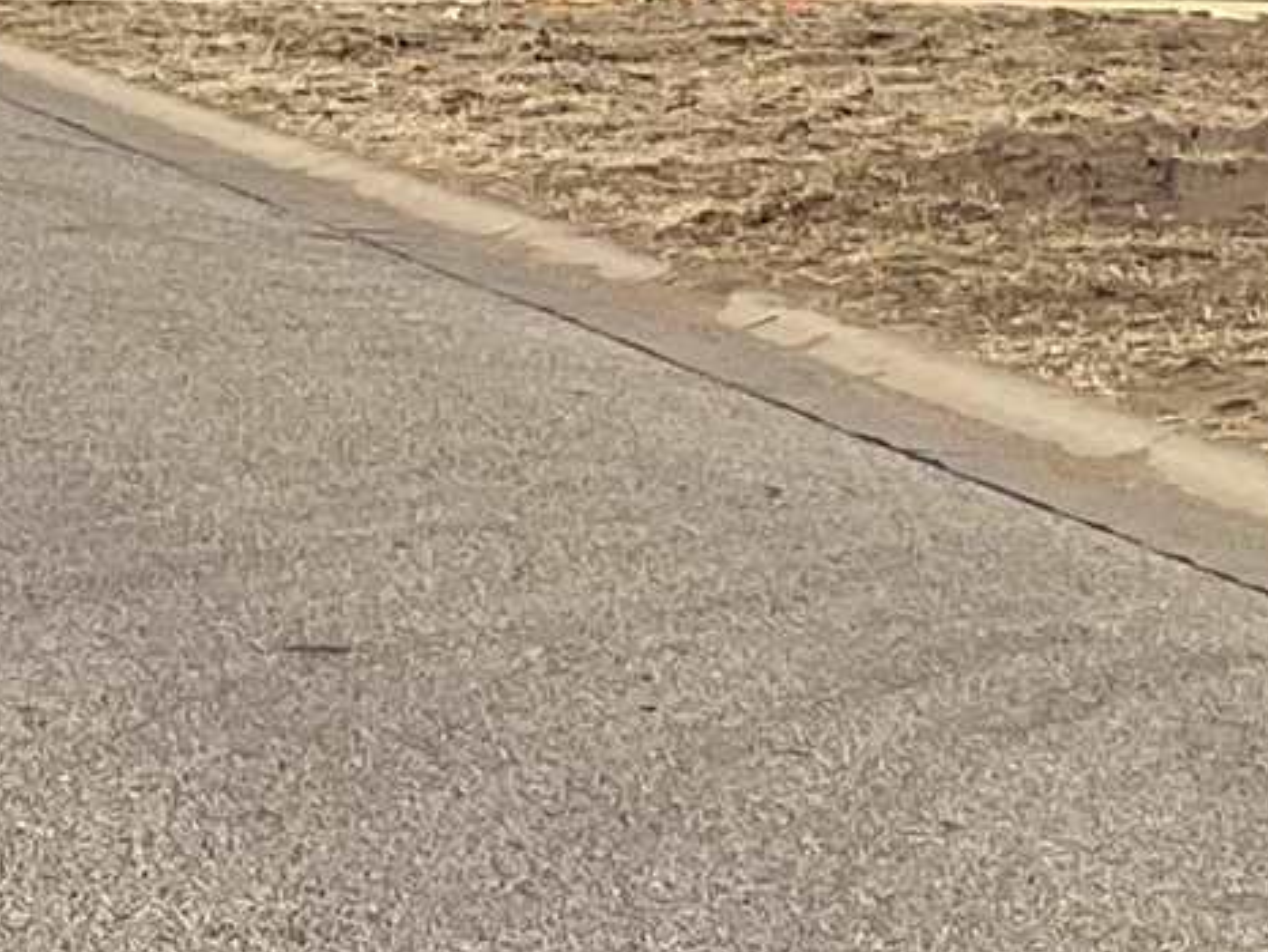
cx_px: 220
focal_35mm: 191
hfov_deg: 10.3
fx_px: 7000
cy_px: -234
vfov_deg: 7.7
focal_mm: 3
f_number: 1.8
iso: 16
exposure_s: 1/2427
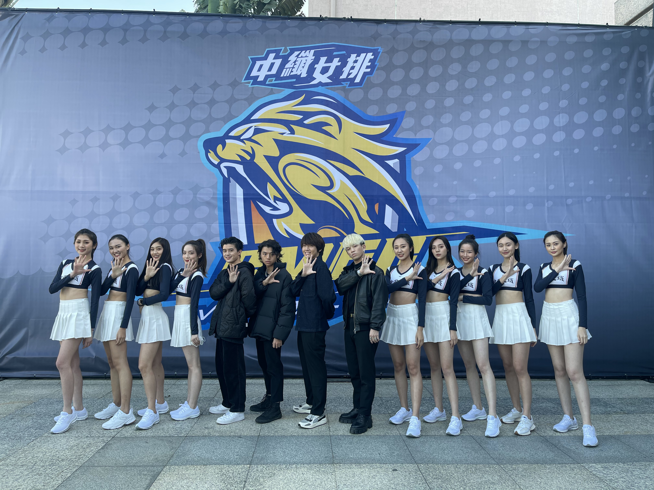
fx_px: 491
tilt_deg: +1.8
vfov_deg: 53.1
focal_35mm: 26
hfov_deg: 67.3
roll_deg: -0.9
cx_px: 327
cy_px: 245
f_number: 1.6
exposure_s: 1/206
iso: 32
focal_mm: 5.1
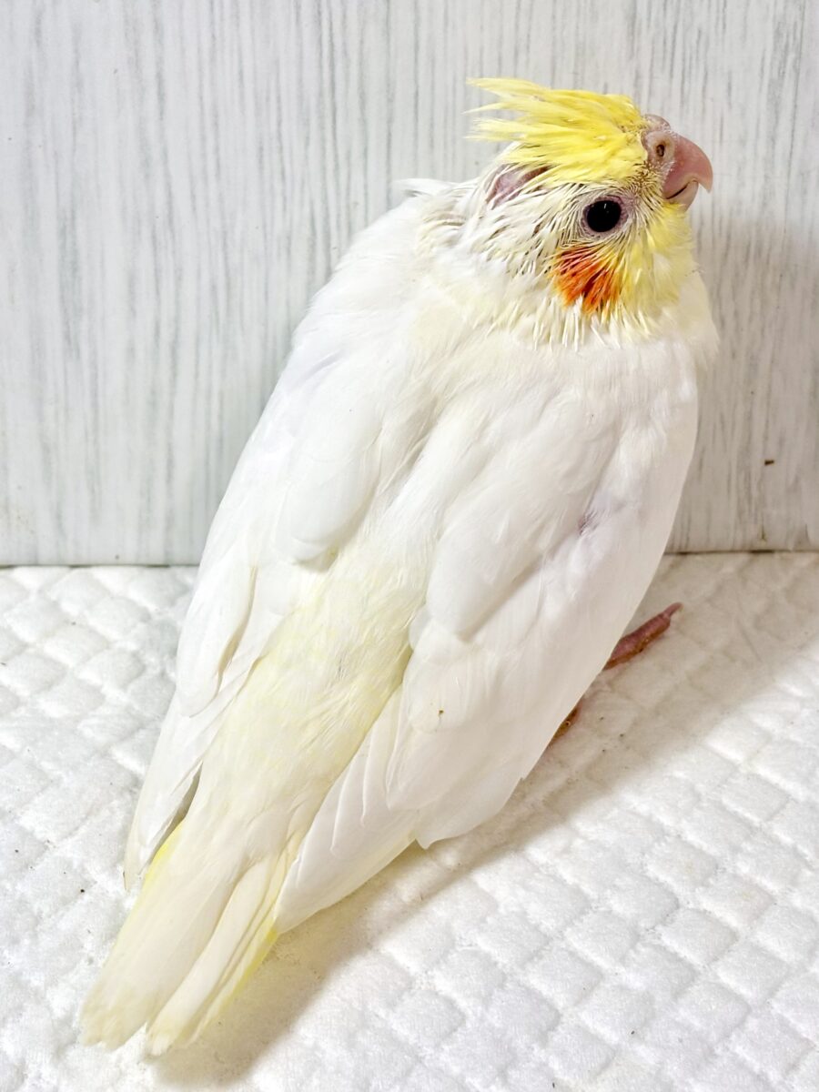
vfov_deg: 36.8
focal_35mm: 52
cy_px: 546
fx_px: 1640
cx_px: 410
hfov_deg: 28.0
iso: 32
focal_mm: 5.96
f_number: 1.6
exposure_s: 1/100
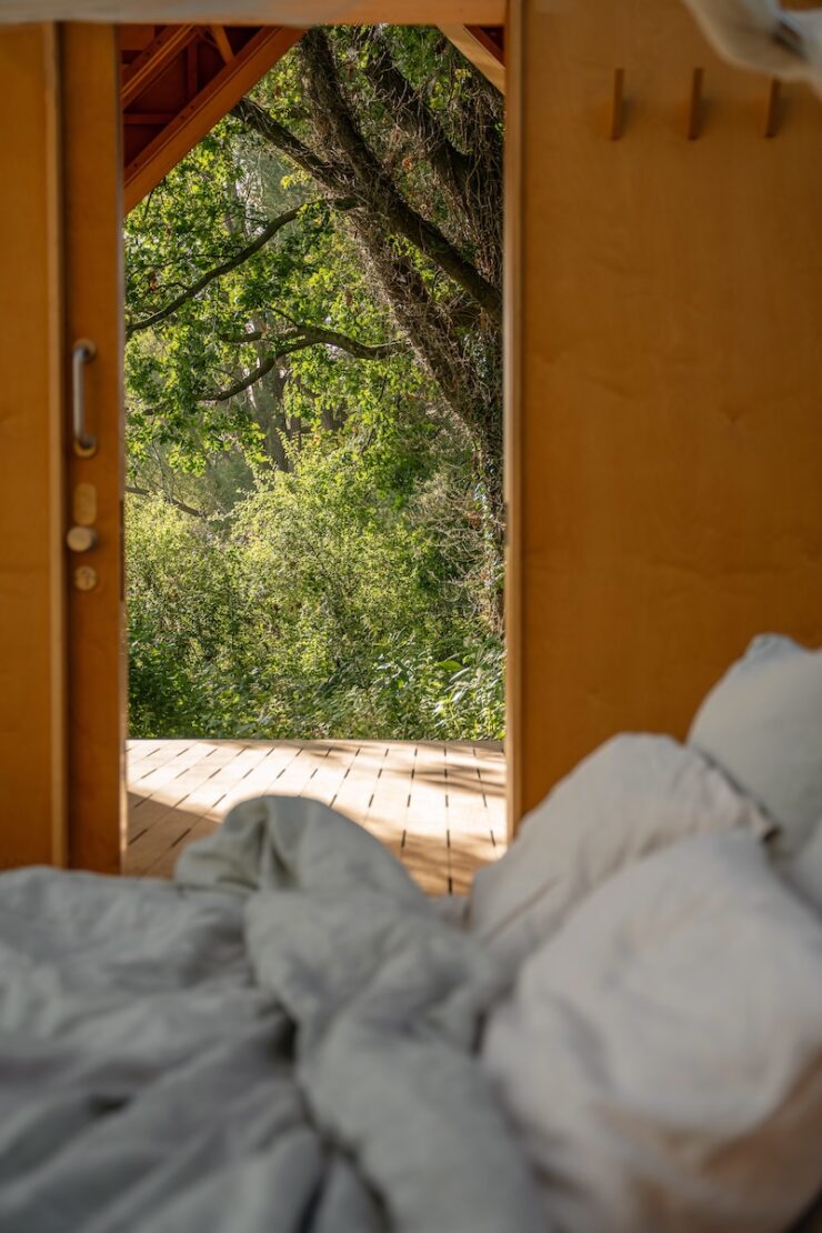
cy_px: 616
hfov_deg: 29.9
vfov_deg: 43.6
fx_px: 1541
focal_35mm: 45
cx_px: 411
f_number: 2.8
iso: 100
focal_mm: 45
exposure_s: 1/400
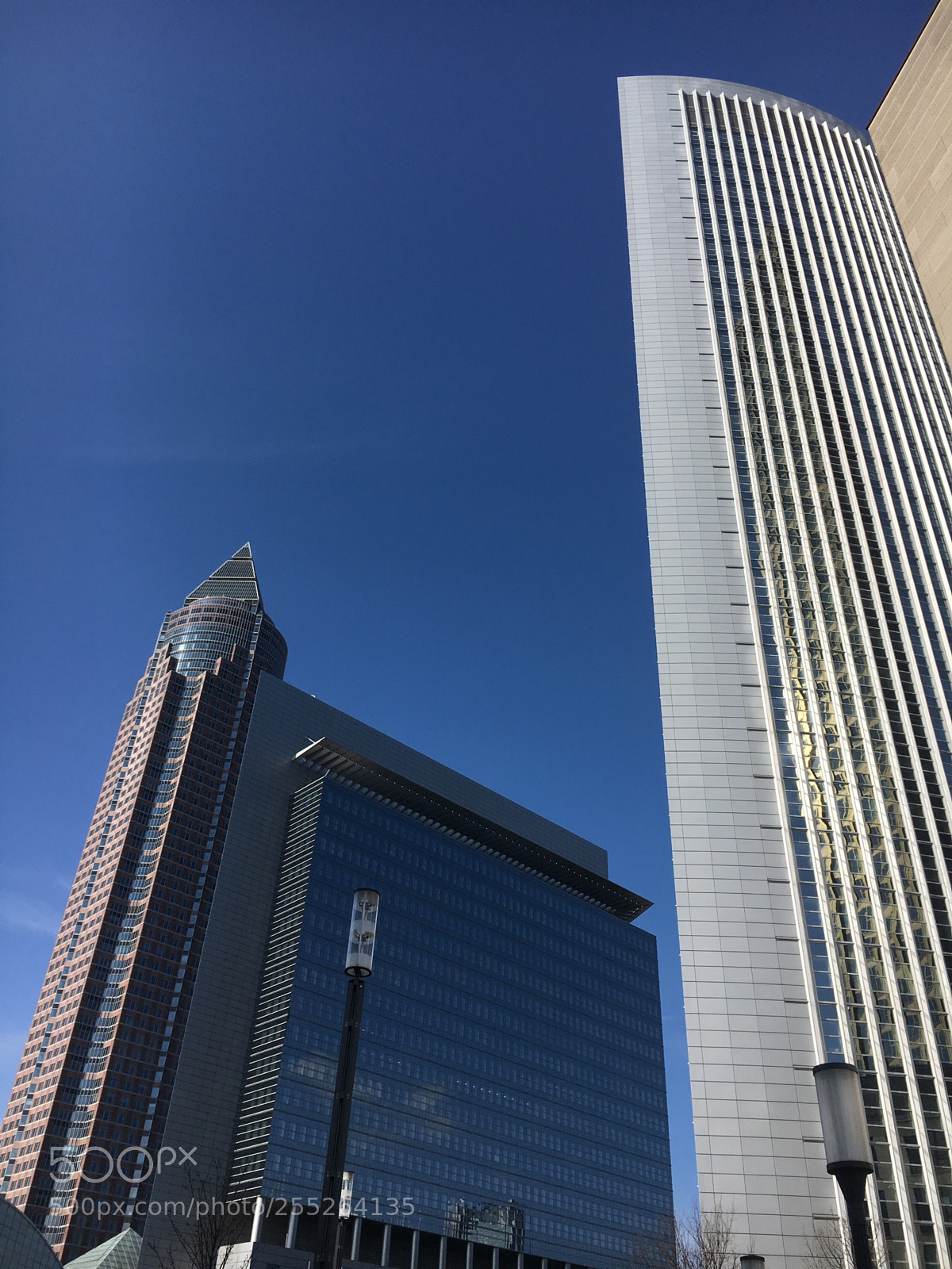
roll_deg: -2.7
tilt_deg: +37.3
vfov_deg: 61.7
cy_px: 634
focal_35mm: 29
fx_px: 1063
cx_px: 476
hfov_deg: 48.2
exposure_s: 1/2747
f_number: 2.2
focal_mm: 4.15
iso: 25
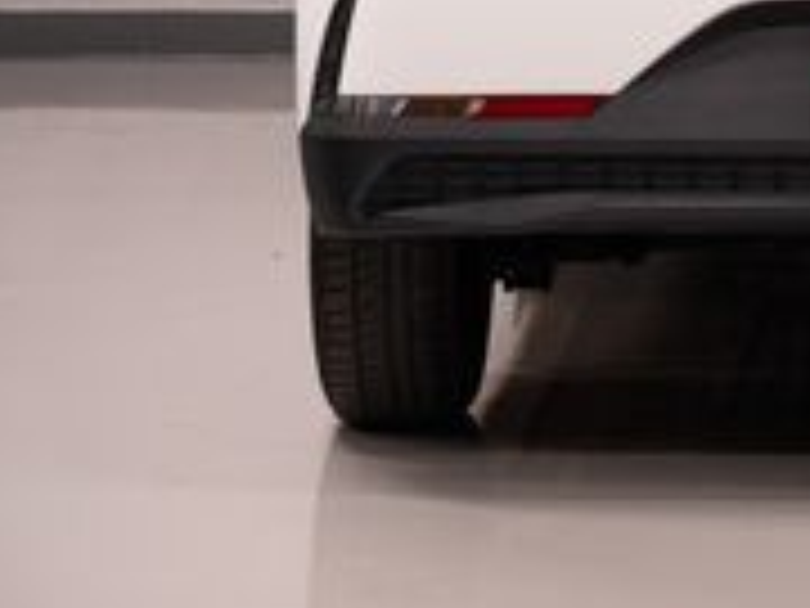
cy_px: -180
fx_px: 4633
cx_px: 1004
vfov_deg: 7.4
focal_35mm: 198
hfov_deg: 9.8
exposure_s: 1/100
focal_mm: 70
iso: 3200
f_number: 4
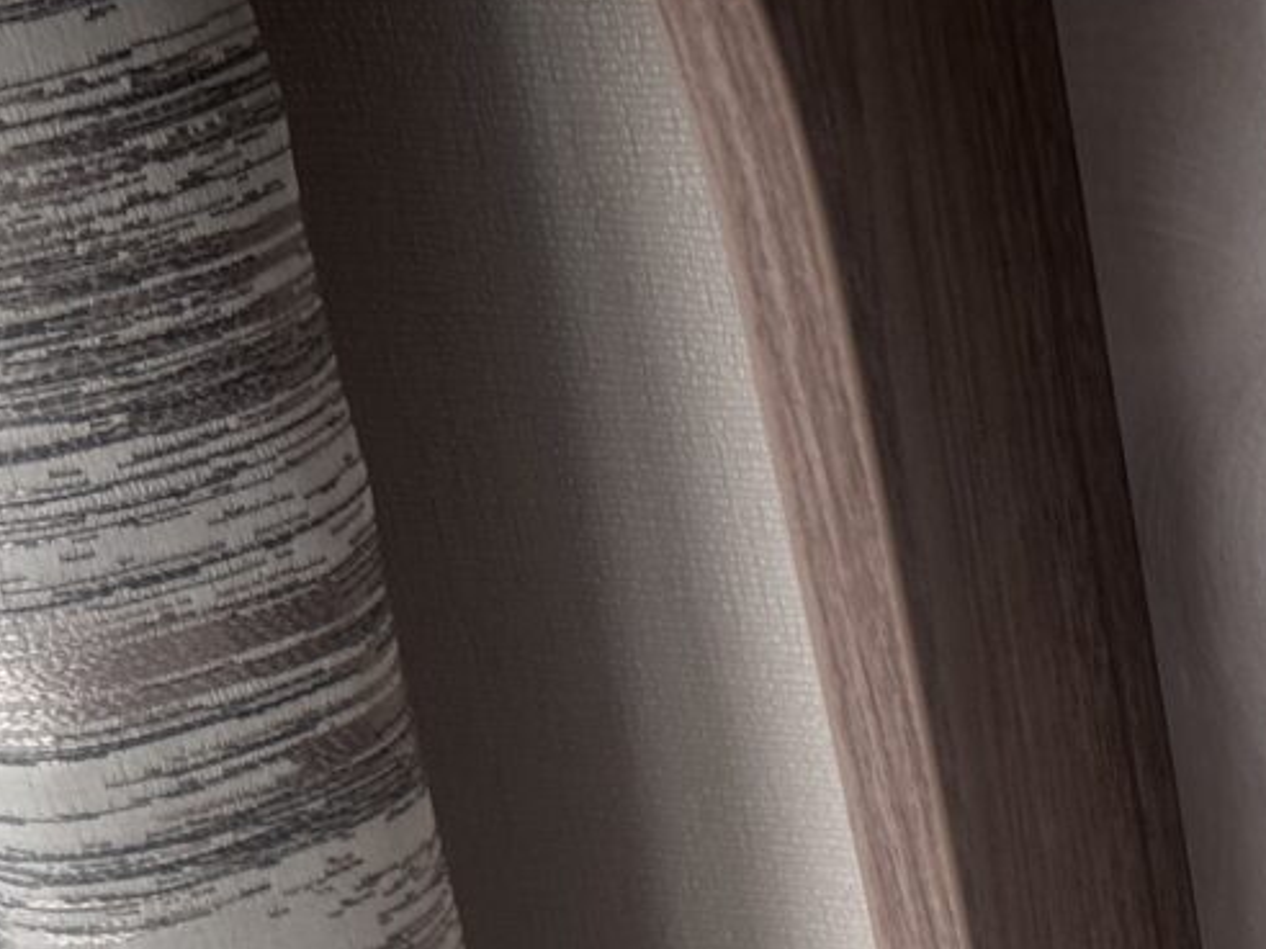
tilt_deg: -30.8
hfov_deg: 18.0
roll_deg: +1.9
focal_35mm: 100
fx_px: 3657
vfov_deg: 14.0
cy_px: 1363
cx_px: 1752
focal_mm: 6.86
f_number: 1.78
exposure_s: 1/121
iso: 80
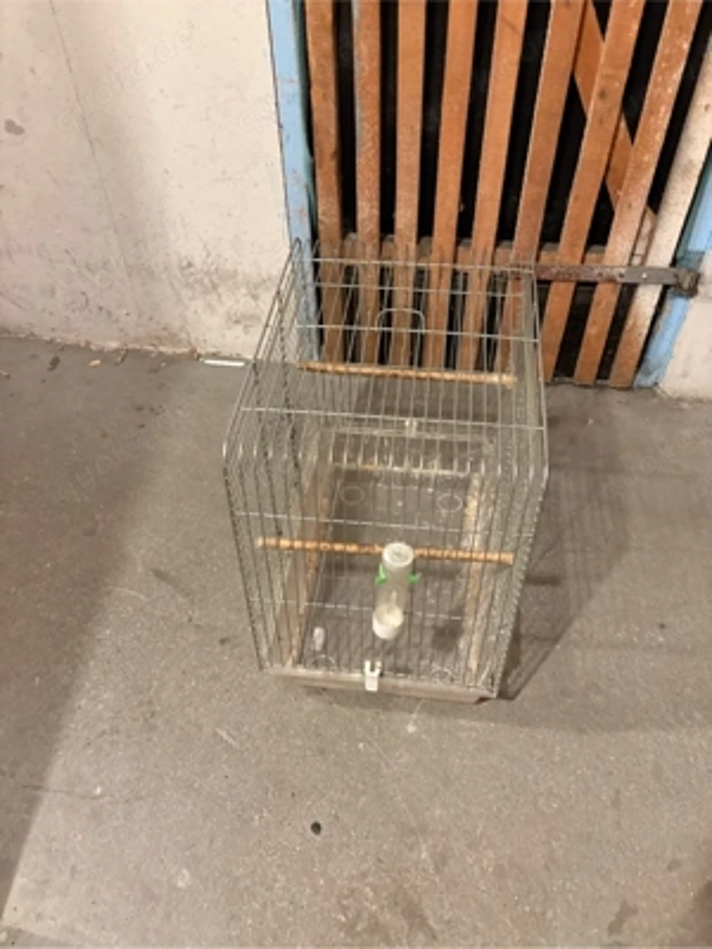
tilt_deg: -46.9
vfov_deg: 67.3
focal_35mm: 26
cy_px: 474
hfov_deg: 53.1
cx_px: 356
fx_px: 713
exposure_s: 1/33
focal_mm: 5.96
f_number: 1.6
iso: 500
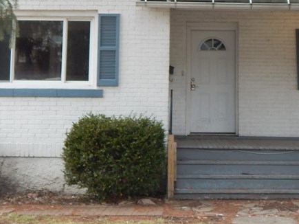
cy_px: 16
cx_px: 182
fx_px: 691
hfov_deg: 24.4
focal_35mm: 80
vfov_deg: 18.1
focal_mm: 6.1
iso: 125
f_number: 3.3
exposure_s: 1/125
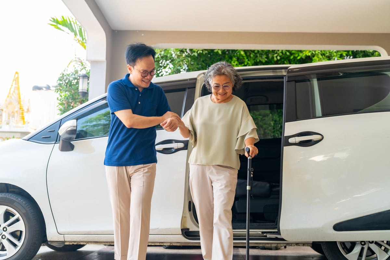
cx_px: 195
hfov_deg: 39.6
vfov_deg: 27.0
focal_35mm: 50
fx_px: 542
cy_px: 130
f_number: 2.5
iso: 250
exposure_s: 1/400
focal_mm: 50
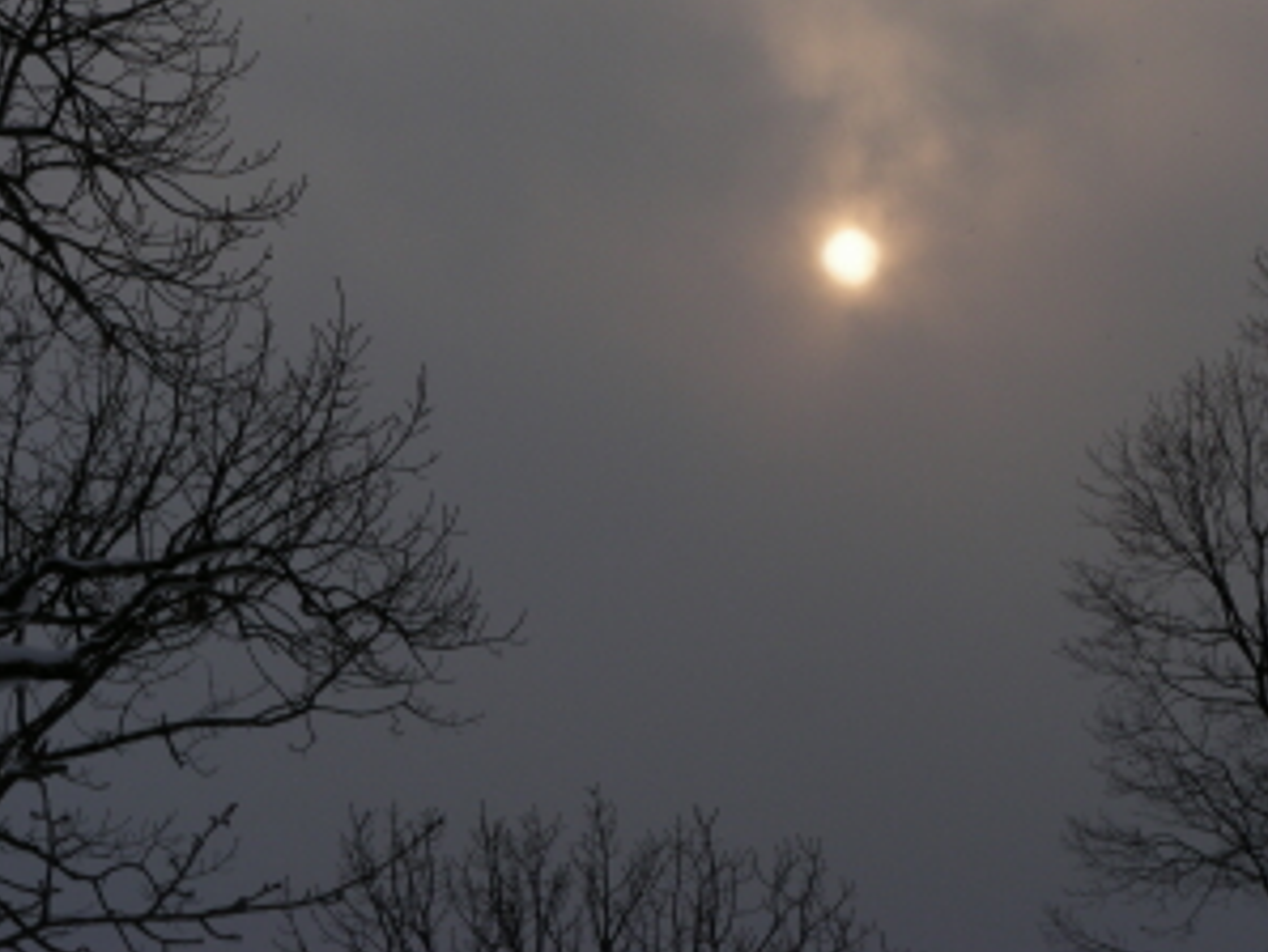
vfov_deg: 9.3
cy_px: 312
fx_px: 5829
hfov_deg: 12.4
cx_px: 838
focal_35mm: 159
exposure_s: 1/293
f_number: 5.6
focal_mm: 18.9
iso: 50
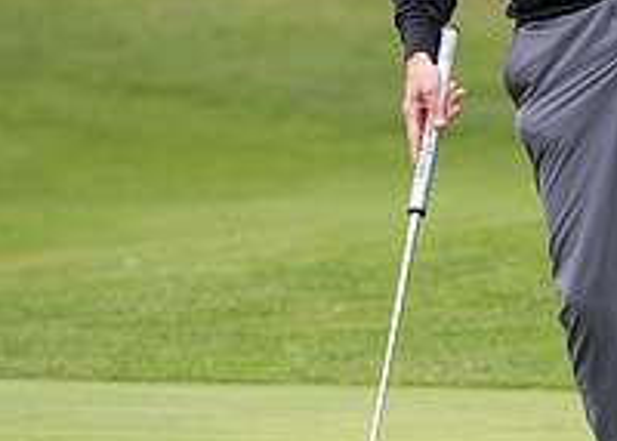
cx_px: 809
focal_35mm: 716
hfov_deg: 2.8
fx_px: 12551
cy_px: 84
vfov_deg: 2.0
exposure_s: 1/1250
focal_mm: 200
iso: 640
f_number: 4
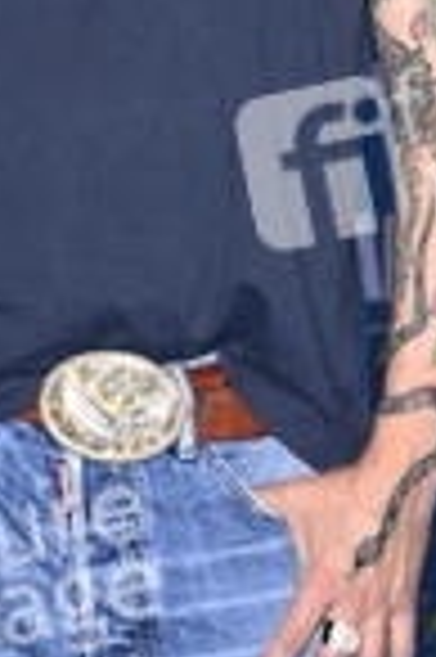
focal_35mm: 246
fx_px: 4479
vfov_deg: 8.3
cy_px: -81
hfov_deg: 5.6
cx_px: 58
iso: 1250
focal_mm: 90
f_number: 5.6
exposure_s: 1/250
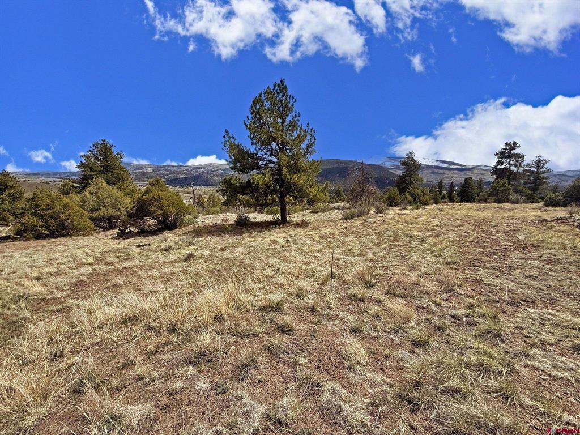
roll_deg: -1.4
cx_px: 290
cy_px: 218
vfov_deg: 85.7
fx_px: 235
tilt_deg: -8.3
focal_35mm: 14
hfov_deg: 102.1
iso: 50
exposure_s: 1/2841
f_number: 2.2
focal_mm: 2.22
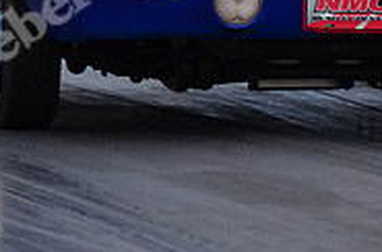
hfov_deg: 2.2
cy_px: -126
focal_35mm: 943
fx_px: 9972
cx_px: 273
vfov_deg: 1.4
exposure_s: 1/2000
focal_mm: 200
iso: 1000
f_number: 5.6
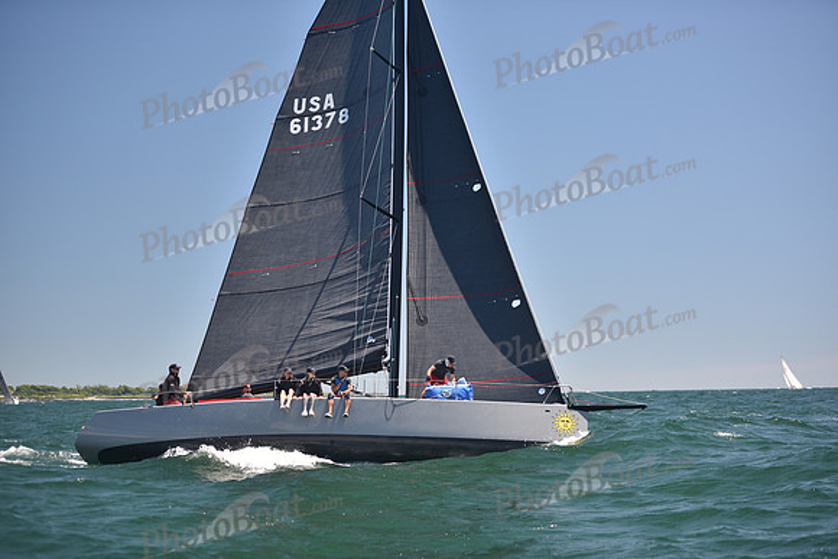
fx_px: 1630
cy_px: 280
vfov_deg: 19.5
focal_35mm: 70
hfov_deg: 28.8
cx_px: 419
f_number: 2.8
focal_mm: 70
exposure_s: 1/1000
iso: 200
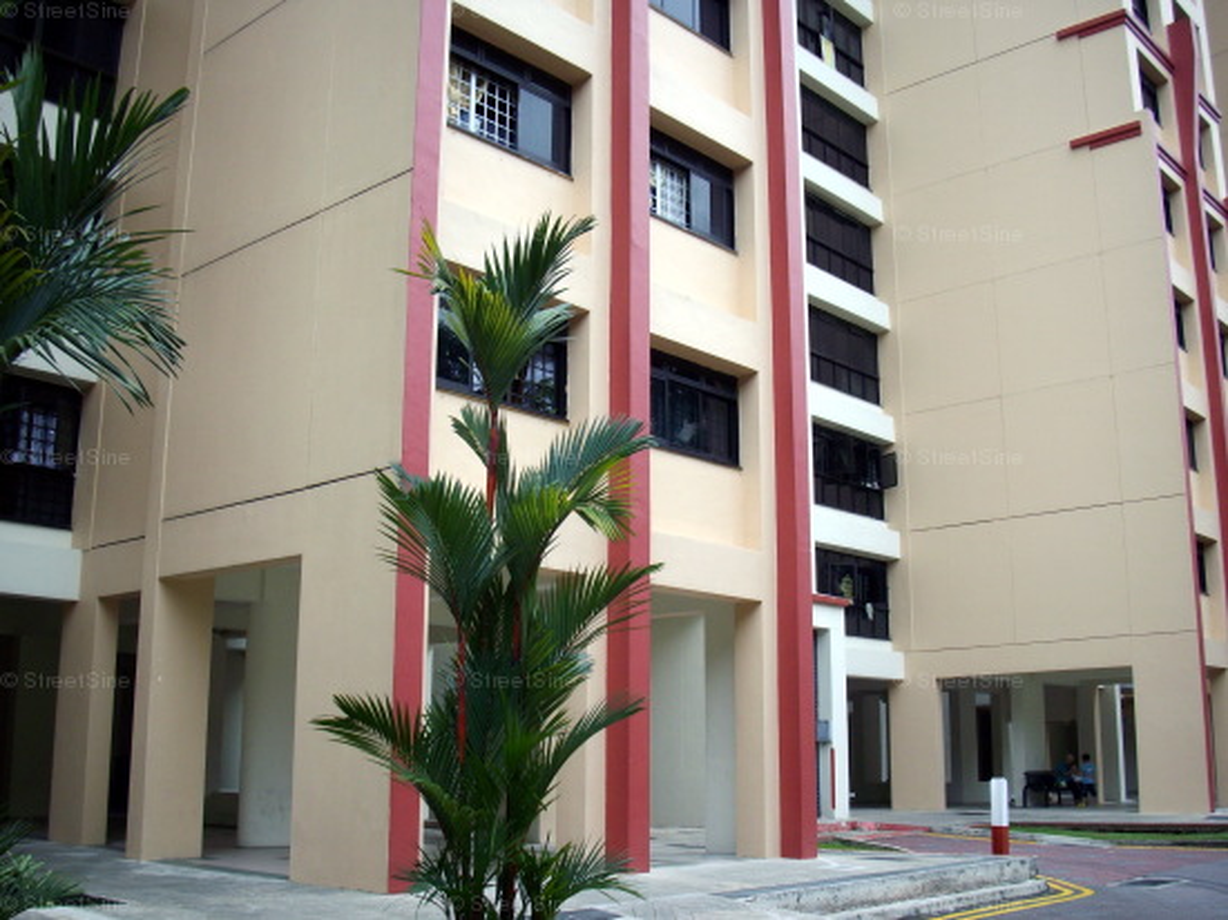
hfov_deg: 50.2
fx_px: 1312
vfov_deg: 38.6
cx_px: 614
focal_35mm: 37
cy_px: 460
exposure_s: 1/320
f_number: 2.8
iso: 80
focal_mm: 6.2
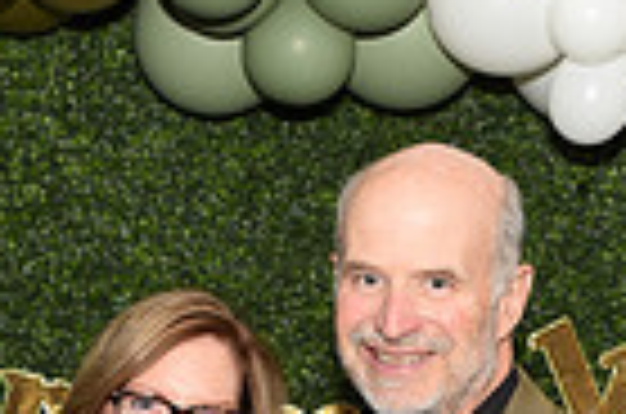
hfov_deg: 15.3
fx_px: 2325
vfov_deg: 9.6
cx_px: 230
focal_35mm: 134
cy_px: 772
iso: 100
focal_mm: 32
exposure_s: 1/60
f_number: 4
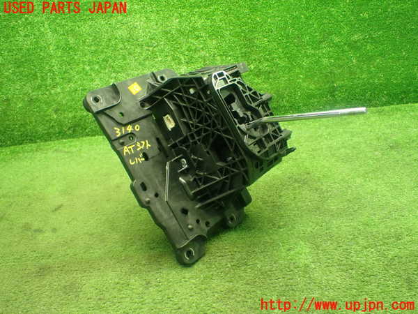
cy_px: 157
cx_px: 209
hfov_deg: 60.0
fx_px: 362
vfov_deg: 46.8
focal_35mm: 30
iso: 800
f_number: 2.3
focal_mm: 5.4
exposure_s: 1/60
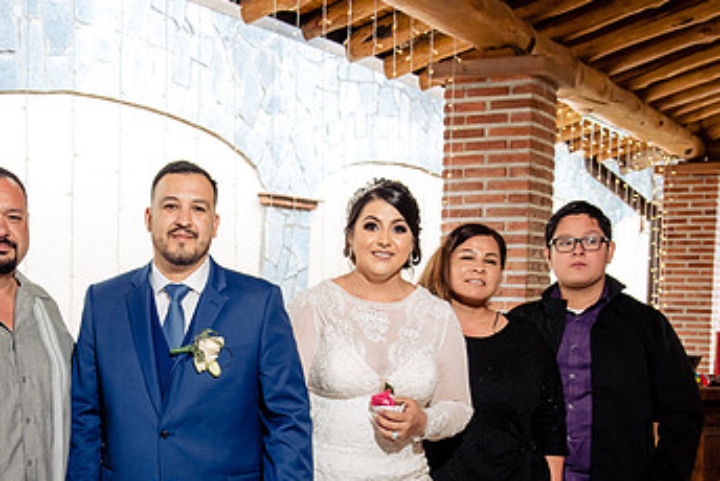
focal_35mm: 64
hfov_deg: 31.0
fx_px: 1281
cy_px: 344
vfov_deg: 21.2
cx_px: 203
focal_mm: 38
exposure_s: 1/125
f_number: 7.1
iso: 2000
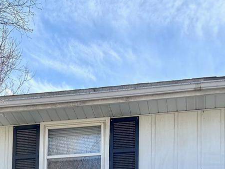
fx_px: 708
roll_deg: -4.2
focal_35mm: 109
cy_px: 269
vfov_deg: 12.7
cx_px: 20
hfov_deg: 17.8
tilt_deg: +7.9
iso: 80
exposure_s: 1/1637
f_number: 1.78
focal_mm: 6.76
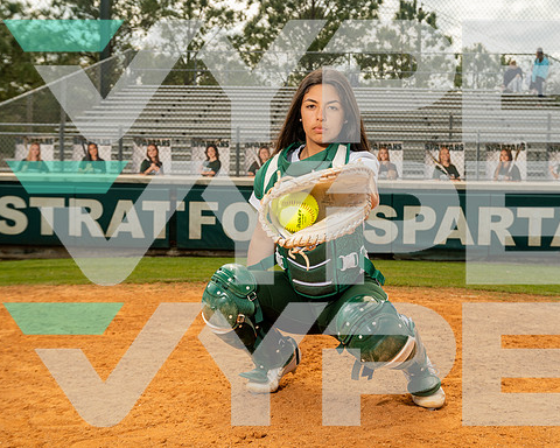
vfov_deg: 35.7
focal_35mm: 42
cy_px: 223
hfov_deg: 43.8
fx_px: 696
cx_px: 303
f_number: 4.5
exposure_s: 1/250
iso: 250
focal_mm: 37
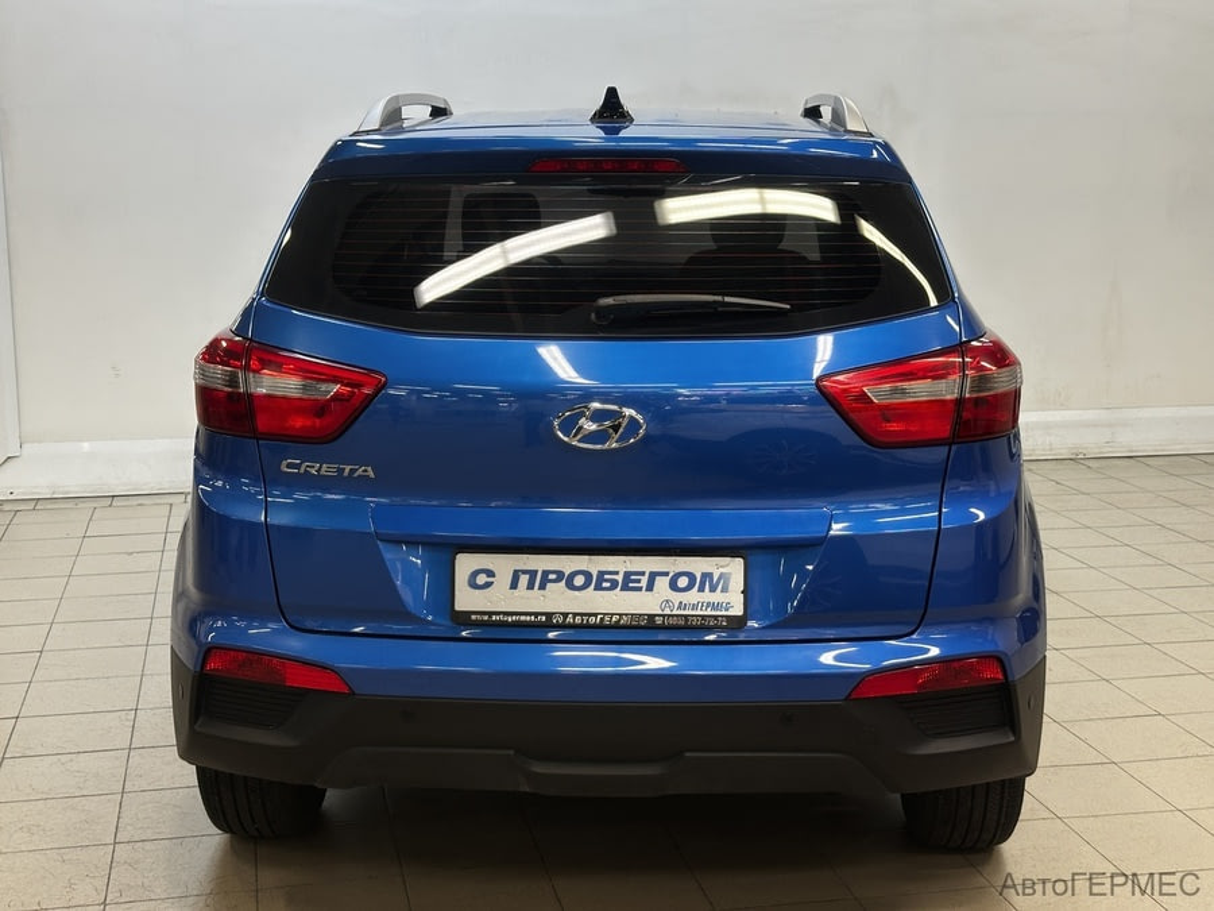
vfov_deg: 30.3
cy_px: 456
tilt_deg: -10.6
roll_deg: -0.6
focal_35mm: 48
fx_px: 1683
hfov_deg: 39.7
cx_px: 607
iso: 100
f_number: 1.78
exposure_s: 1/50
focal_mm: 6.86
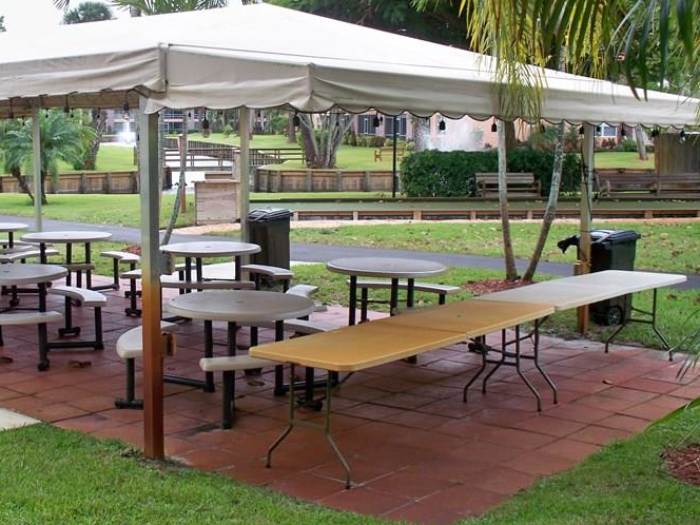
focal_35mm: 54
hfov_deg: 35.0
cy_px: 225
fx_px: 1092
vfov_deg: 27.0
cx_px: 196
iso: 100
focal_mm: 7.54
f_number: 2.8
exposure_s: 1/640
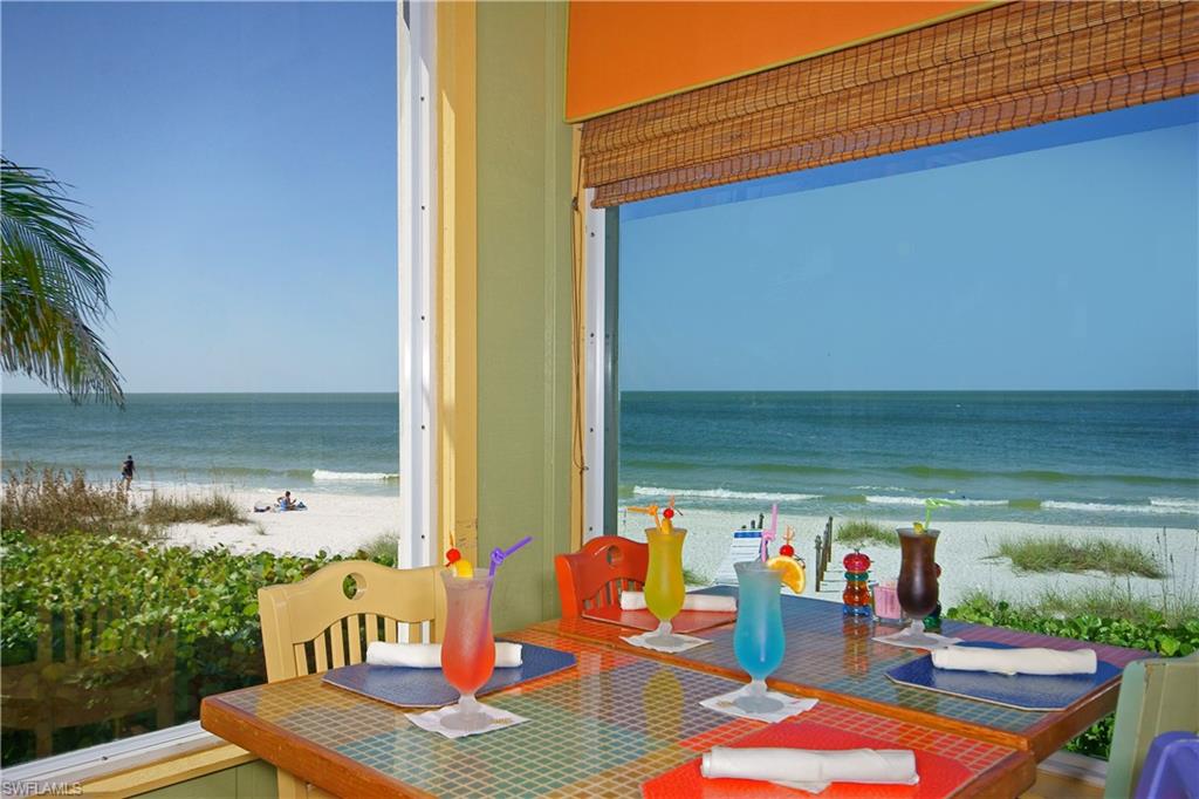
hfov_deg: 61.9
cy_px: 400
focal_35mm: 30
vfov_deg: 43.6
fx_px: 999
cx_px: 600
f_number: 8
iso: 400
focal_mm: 20
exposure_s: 1/160
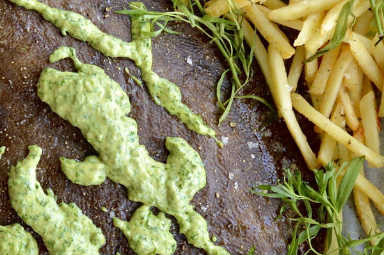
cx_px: 92
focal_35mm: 66
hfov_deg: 30.0
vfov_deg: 20.5
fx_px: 703
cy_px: 165
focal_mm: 22
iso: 560
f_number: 3.8
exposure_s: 1/500
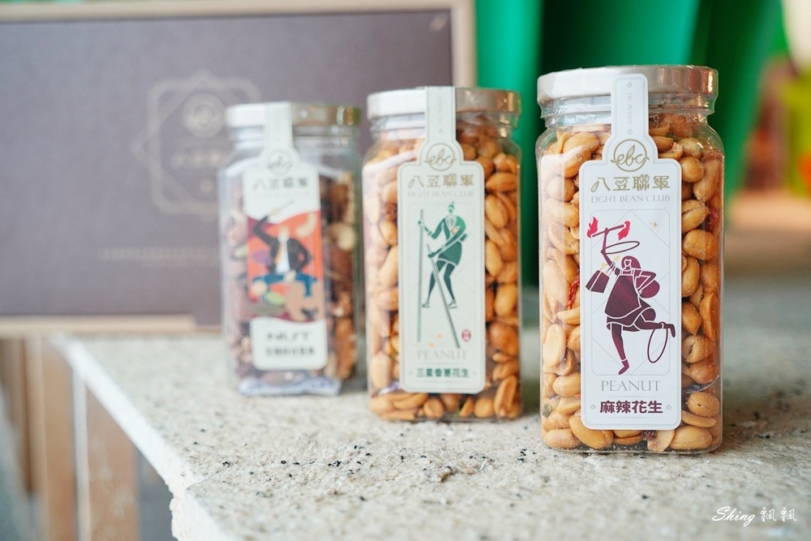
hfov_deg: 44.5
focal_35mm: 44
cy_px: 270
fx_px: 991
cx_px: 406
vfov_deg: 30.5
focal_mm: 44
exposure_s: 1/50
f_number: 4
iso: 800
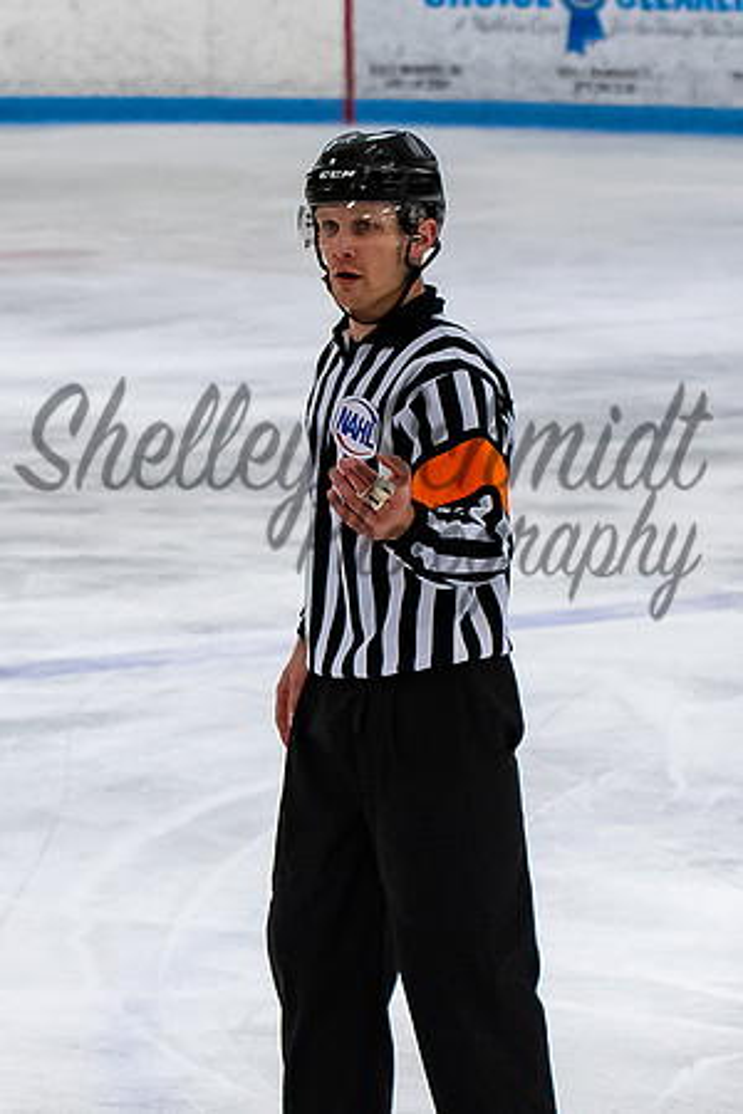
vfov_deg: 7.4
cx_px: 408
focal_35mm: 278
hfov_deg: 5.0
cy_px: 524
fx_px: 8593
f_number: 3.5
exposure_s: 1/800
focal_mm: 70
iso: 1250
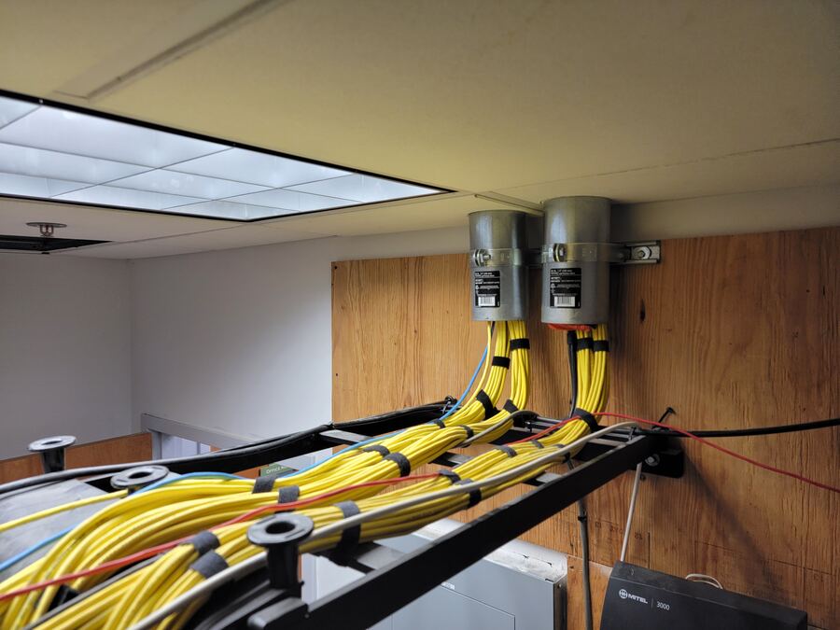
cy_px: 315
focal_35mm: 24
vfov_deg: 56.8
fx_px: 582
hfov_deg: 71.6
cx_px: 420
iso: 250
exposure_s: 1/120
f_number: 1.8
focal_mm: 6.7
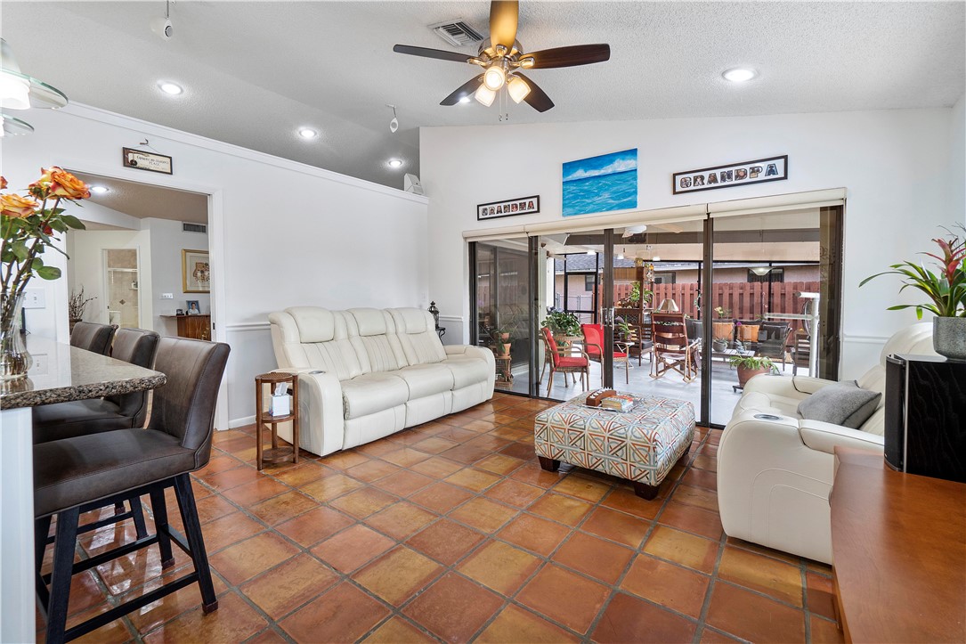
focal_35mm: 15
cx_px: 483
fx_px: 402
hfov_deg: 100.4
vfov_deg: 77.3
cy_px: 322
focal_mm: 10
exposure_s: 1/30
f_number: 9
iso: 250
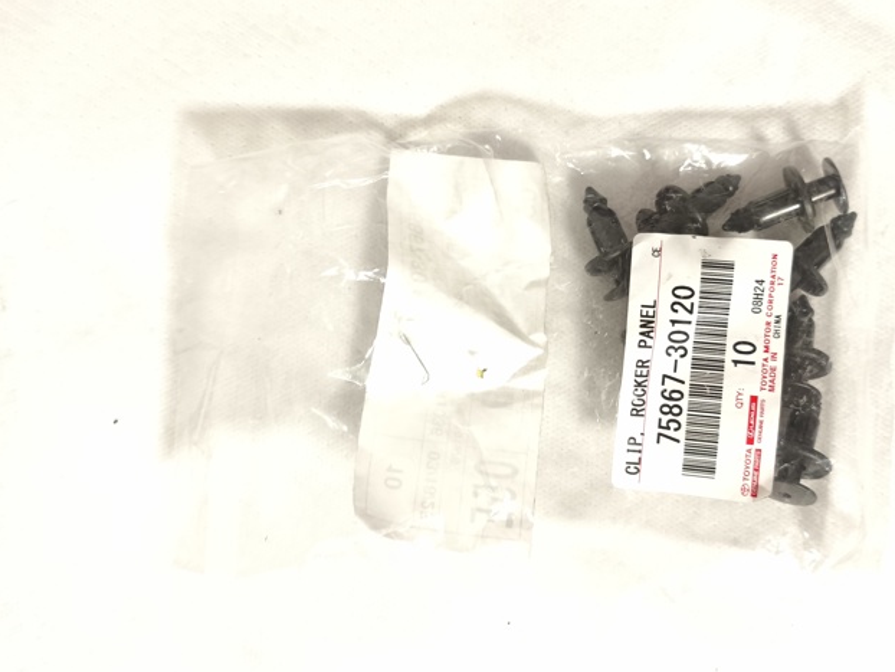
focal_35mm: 36
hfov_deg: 51.3
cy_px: 344
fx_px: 931
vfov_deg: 39.7
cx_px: 458
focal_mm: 5.35
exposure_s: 1/30
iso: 1000
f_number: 1.7
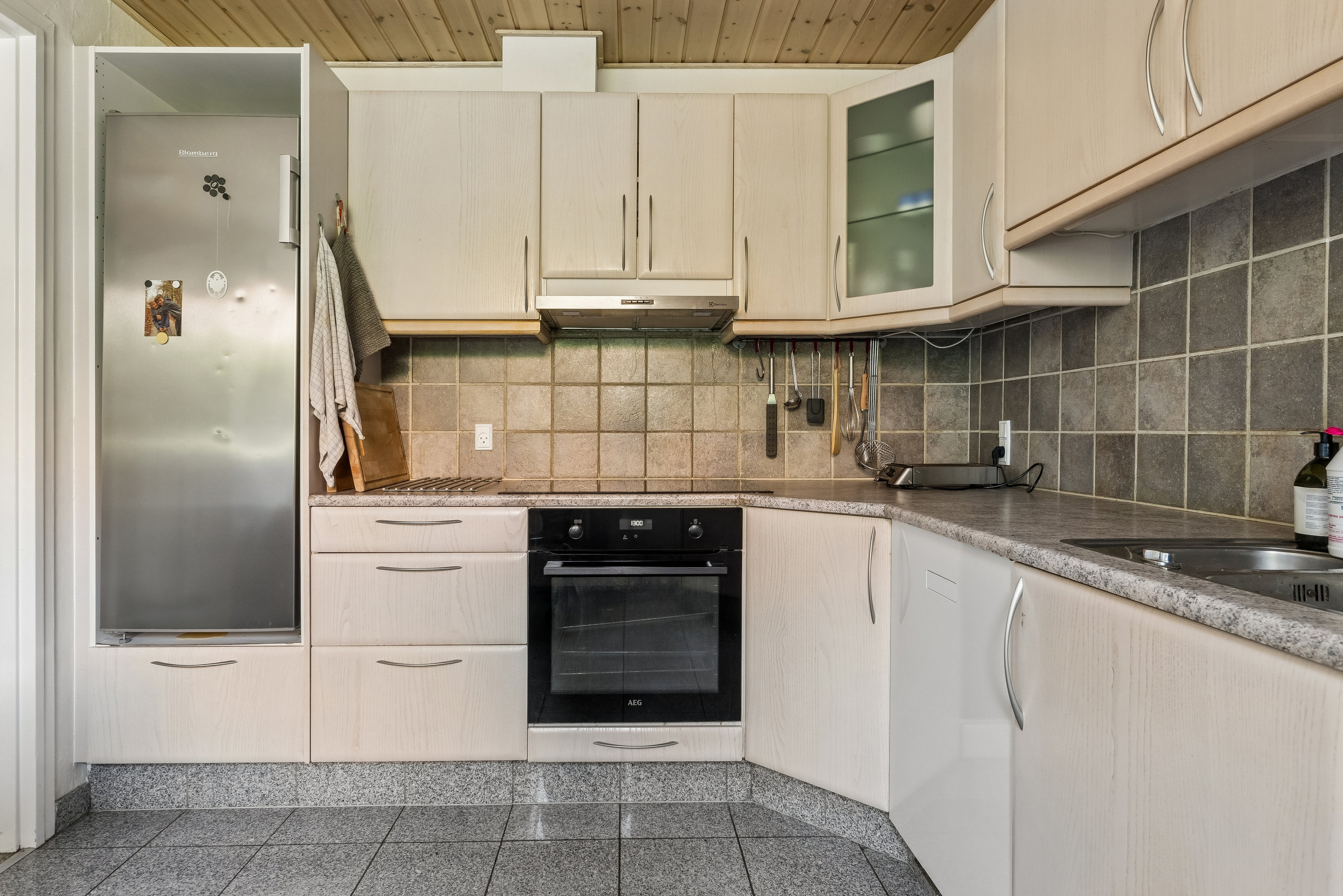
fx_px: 811
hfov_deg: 79.2
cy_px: 448
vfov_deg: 57.8
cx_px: 672
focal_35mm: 22
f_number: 8
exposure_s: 1/5
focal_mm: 14.5
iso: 400
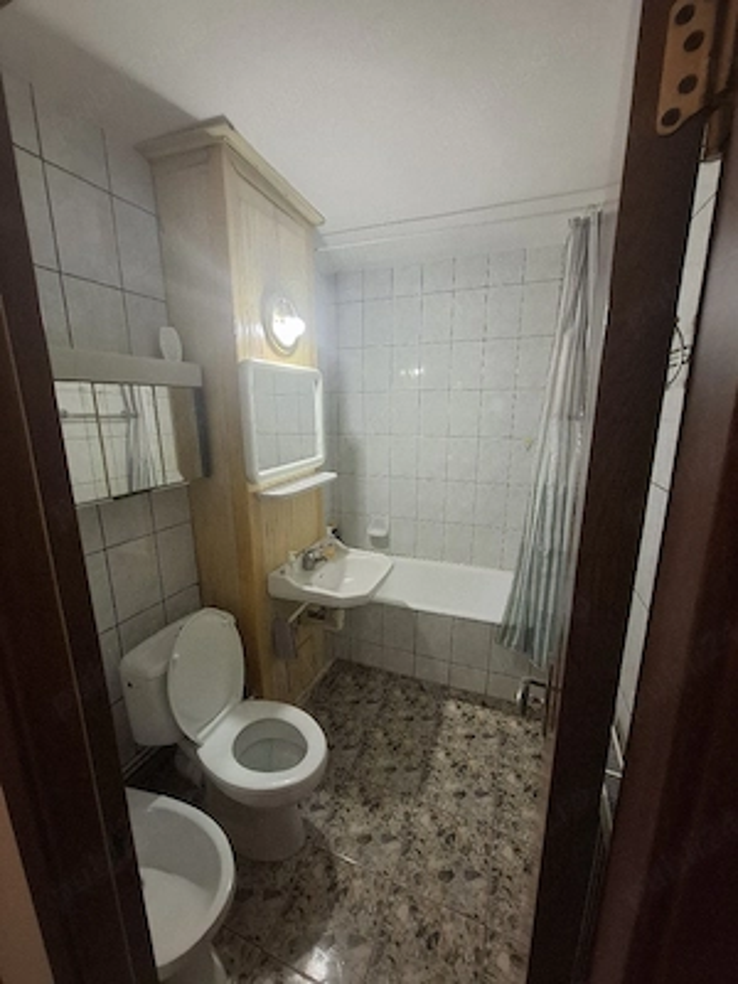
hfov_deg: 89.9
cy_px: 492
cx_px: 369
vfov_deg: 106.2
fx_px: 370
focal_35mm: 13
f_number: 2.2
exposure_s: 1/33
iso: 200
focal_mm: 1.74
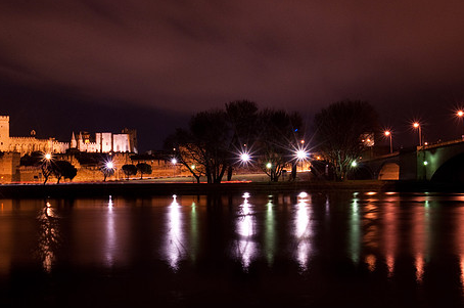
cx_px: 169
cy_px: 159
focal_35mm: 46
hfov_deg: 42.4
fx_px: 592
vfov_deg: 29.1
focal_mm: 24
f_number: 22
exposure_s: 30
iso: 200
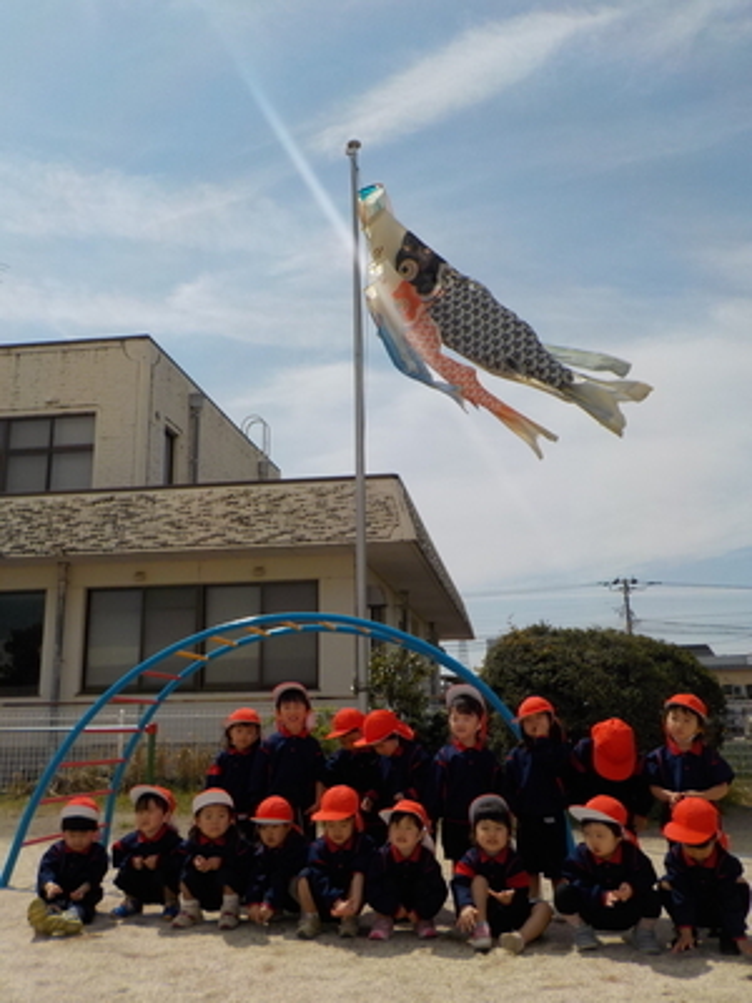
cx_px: 376
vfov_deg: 60.0
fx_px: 869
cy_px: 502
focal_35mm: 30
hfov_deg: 46.8
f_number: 6.6
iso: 125
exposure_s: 1/800
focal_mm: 4.1
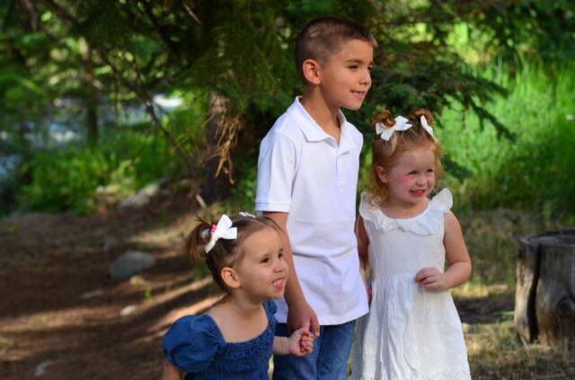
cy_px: 190
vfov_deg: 18.1
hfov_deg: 27.1
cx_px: 288
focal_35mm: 75
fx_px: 1195
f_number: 2.8
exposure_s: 1/200
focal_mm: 50
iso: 100
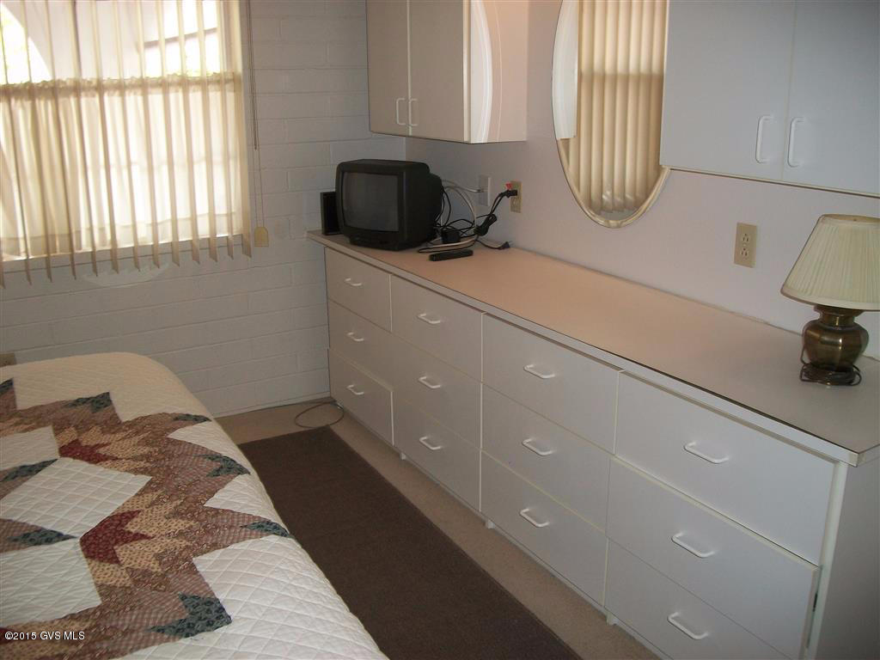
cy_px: 330
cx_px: 440
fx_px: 813
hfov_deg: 56.8
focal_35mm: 32
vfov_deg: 44.2
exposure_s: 1/30
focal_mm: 5.7
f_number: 2.9
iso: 80
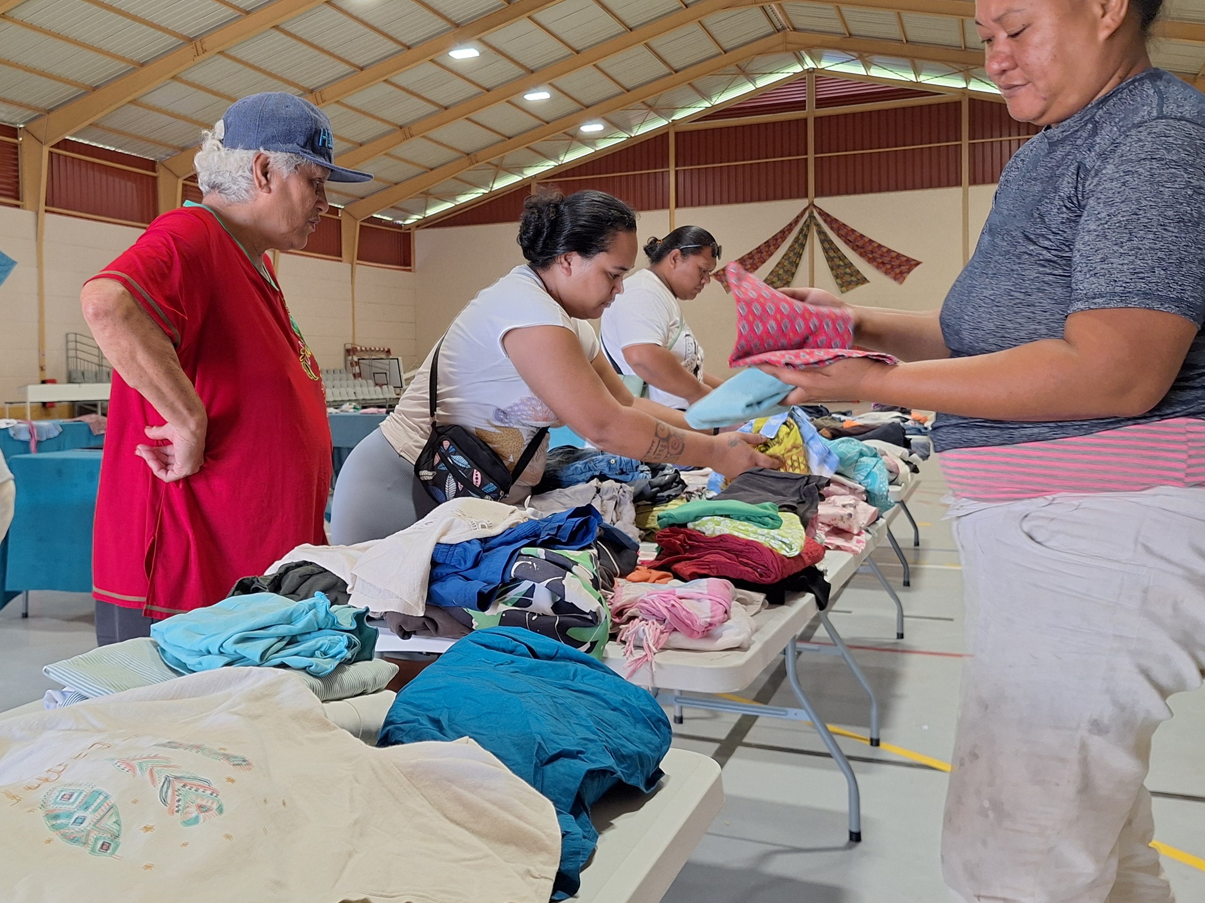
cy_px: 400
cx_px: 418
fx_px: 1149
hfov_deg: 54.4
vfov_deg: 42.9
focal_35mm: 33
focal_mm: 5.54
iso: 100
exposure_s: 1/50
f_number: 1.8
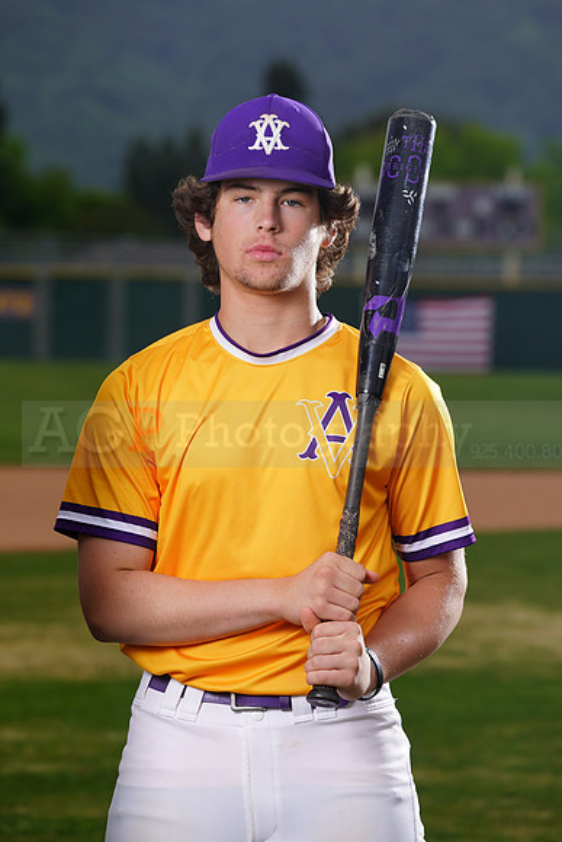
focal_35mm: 203
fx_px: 4750
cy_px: 421
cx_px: 281
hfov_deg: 6.8
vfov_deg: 10.1
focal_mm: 203
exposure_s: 1/250
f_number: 8
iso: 100
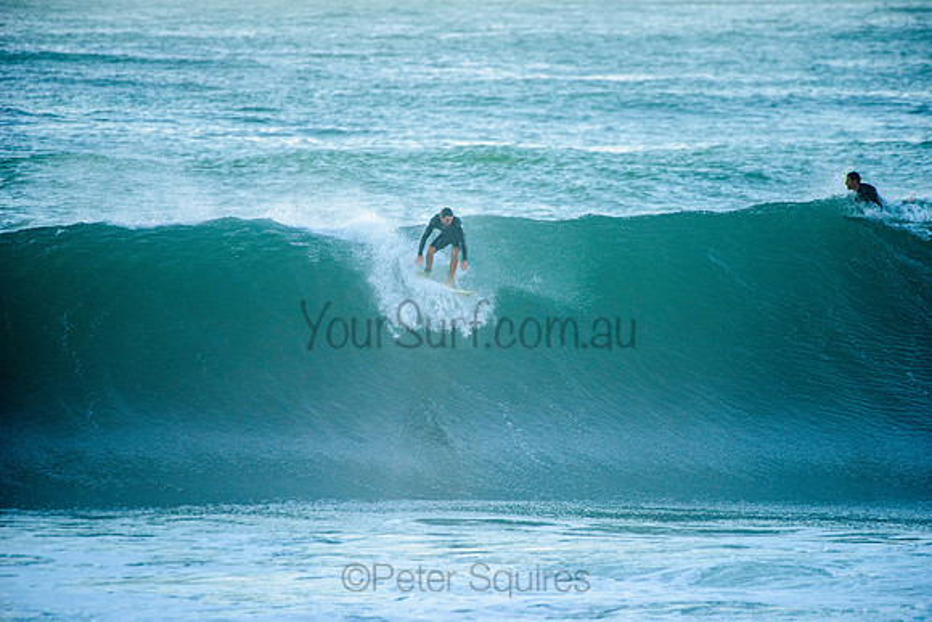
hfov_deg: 4.1
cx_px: 466
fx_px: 12949
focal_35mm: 500
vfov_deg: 2.8
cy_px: 311
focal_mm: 500
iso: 560
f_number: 5.6
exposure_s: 1/1600
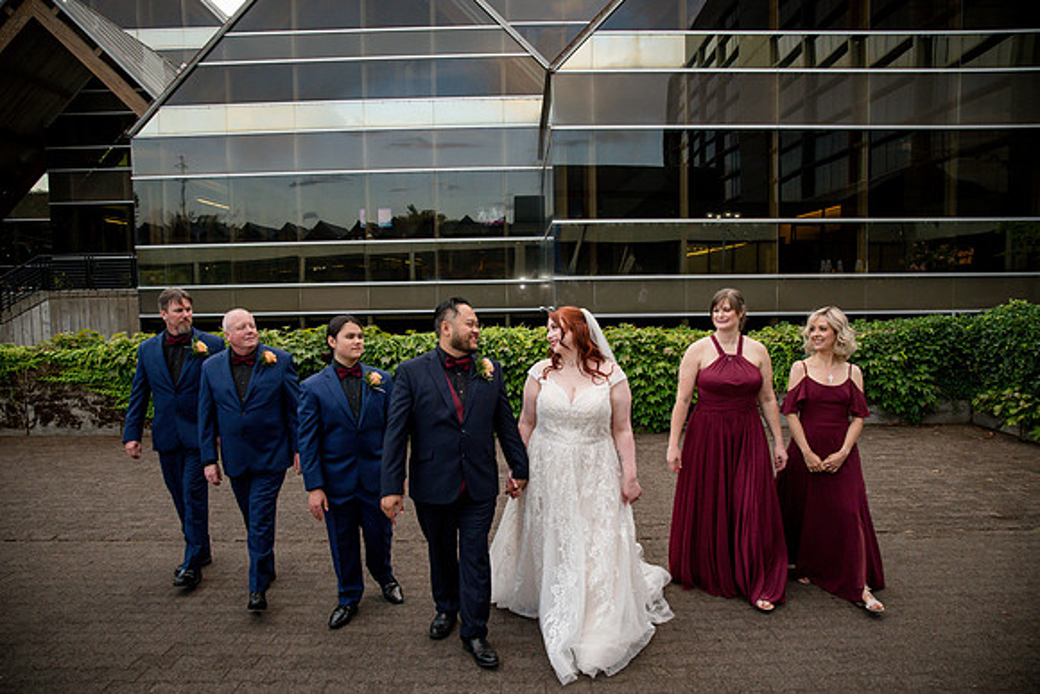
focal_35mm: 24
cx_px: 520
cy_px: 347
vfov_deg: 53.2
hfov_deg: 73.7
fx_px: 693
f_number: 5.6
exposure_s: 1/400
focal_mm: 24
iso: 1600
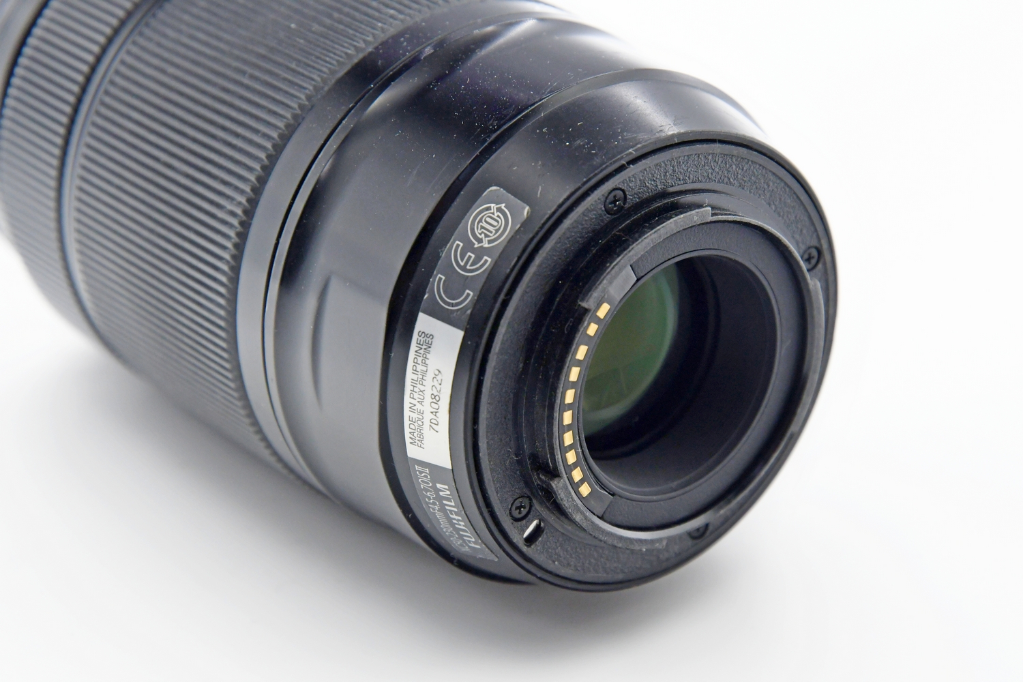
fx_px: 3410
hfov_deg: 17.1
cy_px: 341
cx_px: 512
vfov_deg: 11.4
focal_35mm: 120
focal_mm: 80
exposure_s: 1/160
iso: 1250
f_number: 8
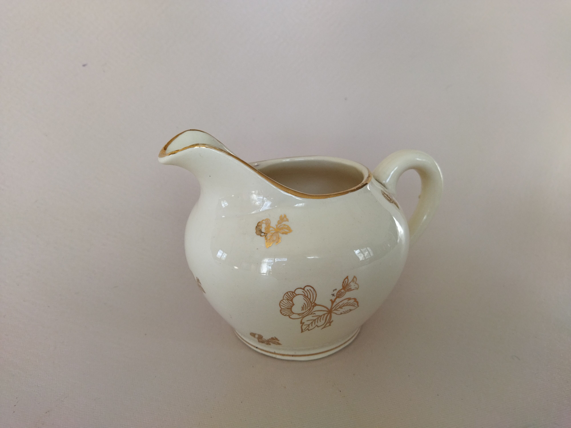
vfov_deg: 51.4
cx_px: 286
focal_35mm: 27
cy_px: 214
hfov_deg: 65.3
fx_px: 445
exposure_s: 1/124
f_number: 1.79
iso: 100
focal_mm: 4.71
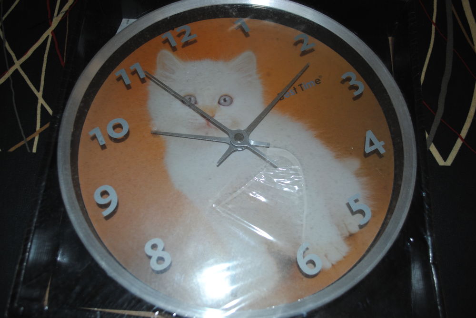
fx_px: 437
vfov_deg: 40.1
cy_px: 159
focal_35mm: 33
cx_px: 238
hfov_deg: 57.2
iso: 160
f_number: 3.8
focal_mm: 22
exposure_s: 1/60
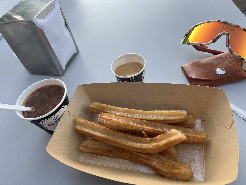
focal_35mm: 26
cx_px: 123
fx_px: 185
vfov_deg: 53.1
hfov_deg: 67.3
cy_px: 92
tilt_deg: -49.0
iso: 40
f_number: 1.6
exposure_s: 1/209
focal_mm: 5.1
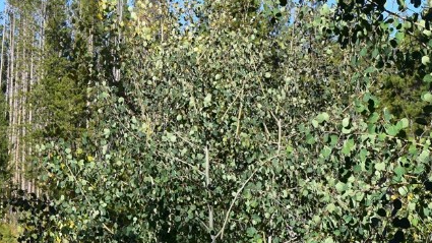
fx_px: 2245
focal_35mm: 196
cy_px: 23
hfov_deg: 11.0
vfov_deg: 6.2
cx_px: 204
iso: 400
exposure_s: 1/500
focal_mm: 46
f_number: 11
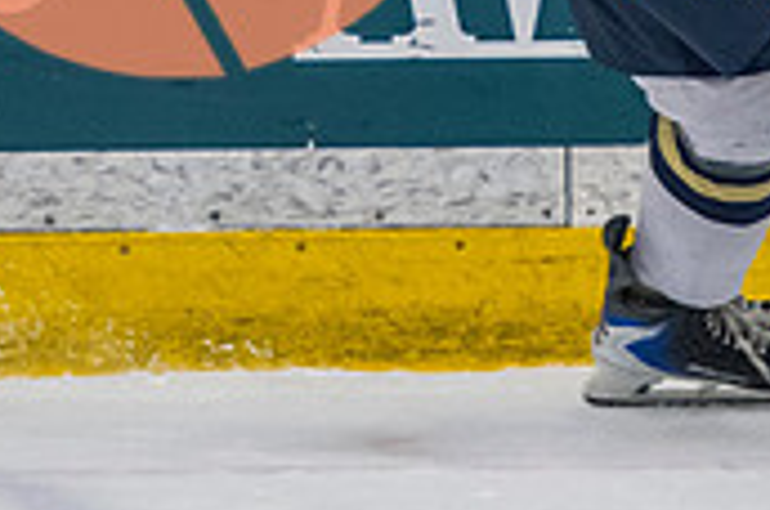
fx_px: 23612
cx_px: 506
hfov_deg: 1.9
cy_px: -254
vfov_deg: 1.2
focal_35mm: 1106
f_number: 3.2
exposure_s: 1/640
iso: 2000
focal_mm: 180
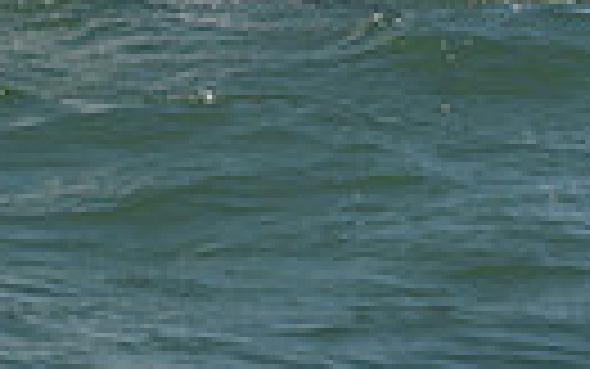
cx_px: -92
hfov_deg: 6.6
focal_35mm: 316
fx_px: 5083
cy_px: -824
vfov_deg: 4.0
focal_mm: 70
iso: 250
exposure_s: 1/800
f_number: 4.5
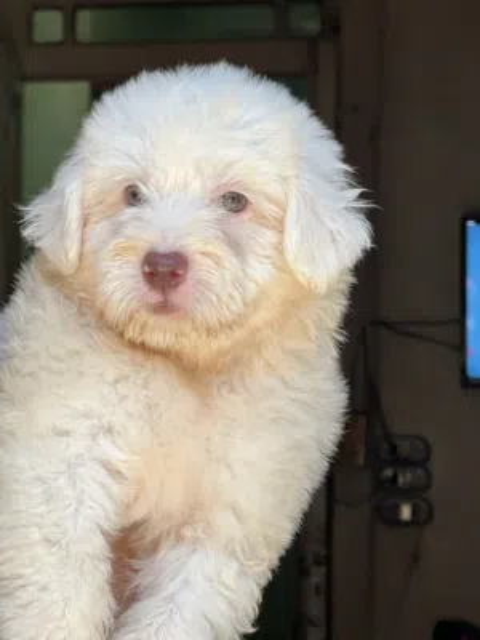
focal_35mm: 77
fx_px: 1424
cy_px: 320
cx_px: 240
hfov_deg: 19.1
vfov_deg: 25.3
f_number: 2.8
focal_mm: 9
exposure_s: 1/121
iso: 125
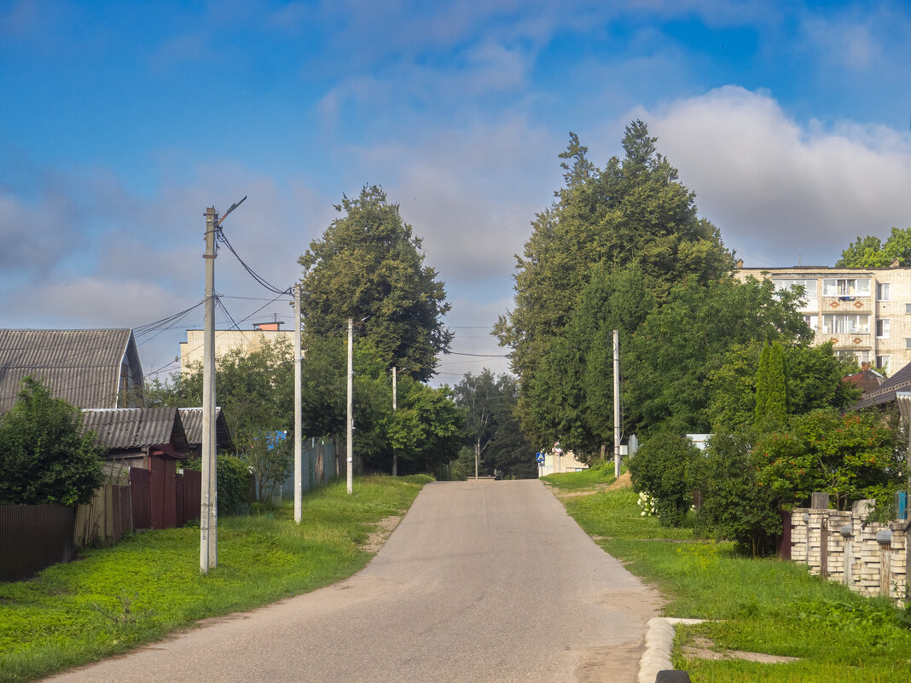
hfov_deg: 24.4
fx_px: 2105
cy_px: 342
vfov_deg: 18.4
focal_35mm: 80
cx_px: 456
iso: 320
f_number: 8
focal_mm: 40
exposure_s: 1/500
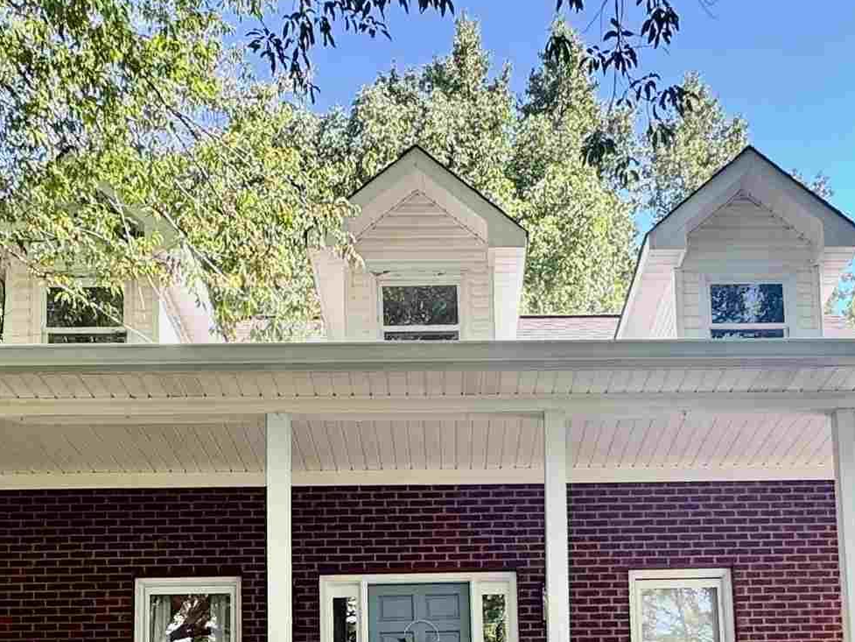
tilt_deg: +5.8
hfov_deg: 42.8
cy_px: 778
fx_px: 1087
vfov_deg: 28.5
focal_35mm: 44
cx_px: 488
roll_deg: +1.6
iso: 50
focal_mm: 2.22
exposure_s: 1/99
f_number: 2.2
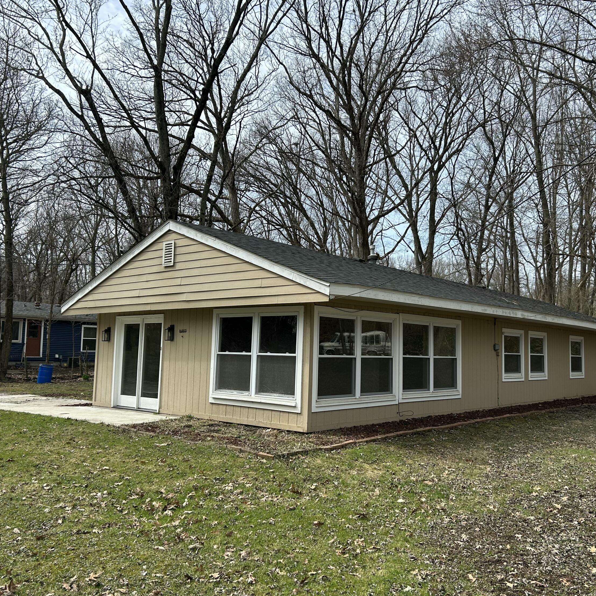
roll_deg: -0.8
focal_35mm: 31
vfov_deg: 52.5
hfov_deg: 52.4
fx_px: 604
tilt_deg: +3.6
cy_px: 299
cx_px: 338
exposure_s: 1/2404
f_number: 1.5
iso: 50
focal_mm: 5.7
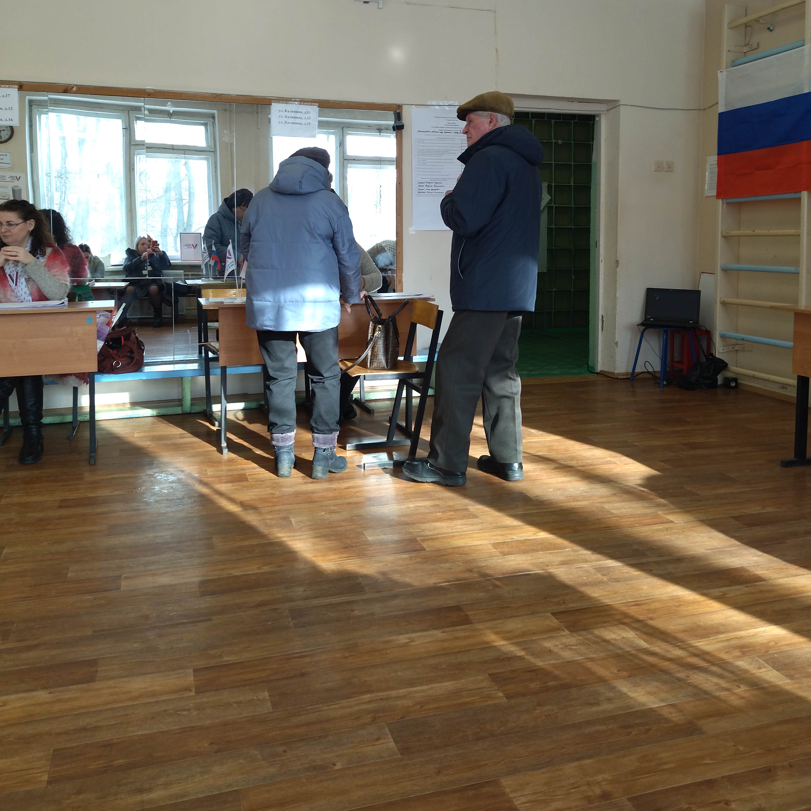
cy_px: 281
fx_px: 848
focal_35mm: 32
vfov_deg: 50.3
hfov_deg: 51.1
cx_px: 407
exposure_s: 1/109
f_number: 1.79
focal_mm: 4.74
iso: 100
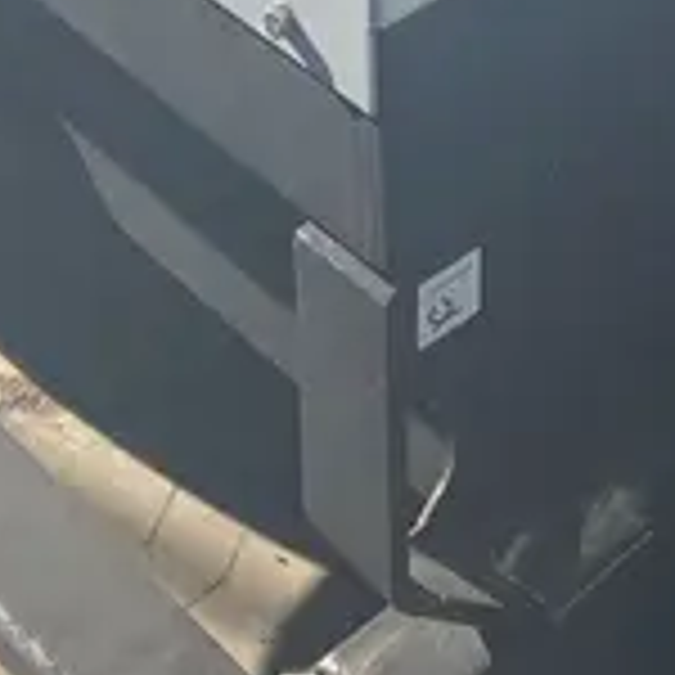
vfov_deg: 12.3
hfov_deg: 14.5
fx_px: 2471
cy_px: -943
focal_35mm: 112
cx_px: 1008
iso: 32
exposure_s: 1/1727
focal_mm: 4.25
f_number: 1.8
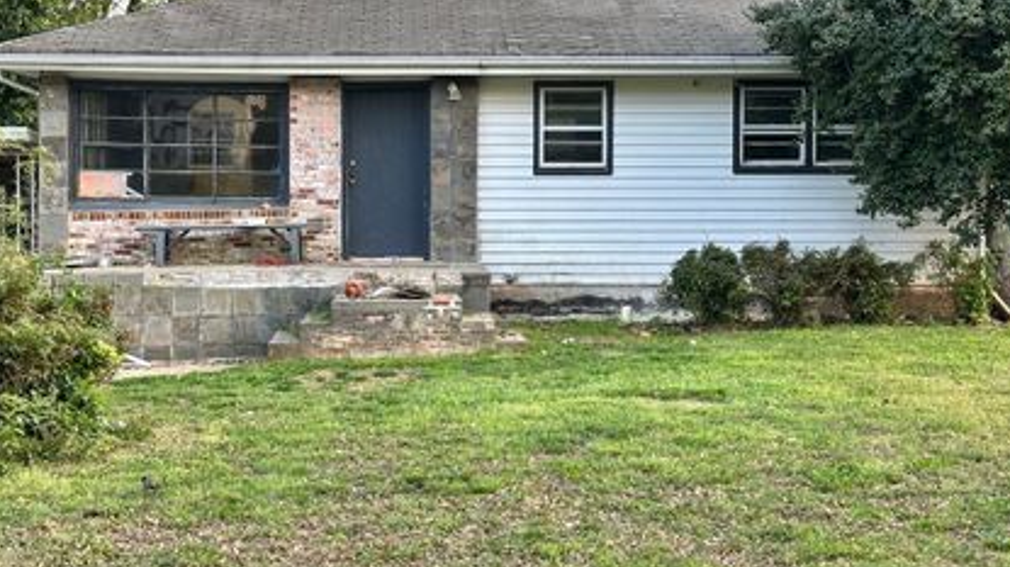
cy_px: 215
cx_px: 448
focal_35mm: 63
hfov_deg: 33.3
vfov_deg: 19.1
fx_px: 1686
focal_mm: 6.86
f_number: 1.78
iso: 80
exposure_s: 1/121
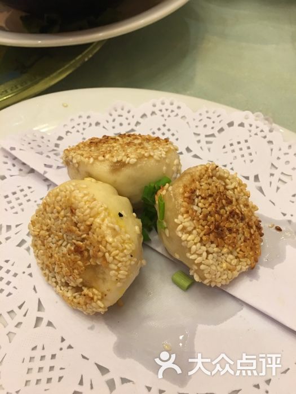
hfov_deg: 48.2
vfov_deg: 61.7
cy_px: 197
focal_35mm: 29
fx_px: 331
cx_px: 148
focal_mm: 4.15
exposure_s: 1/10
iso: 80
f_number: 2.2
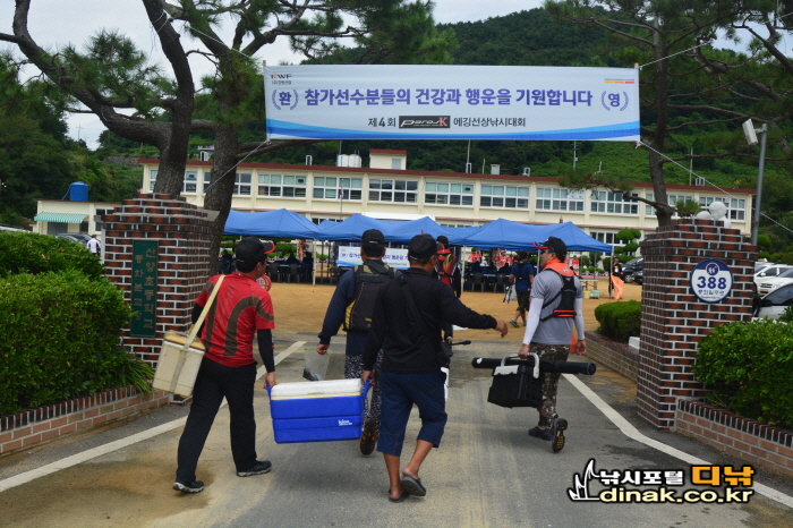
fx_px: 793
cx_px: 396
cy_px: 264
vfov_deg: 36.8
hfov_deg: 53.2
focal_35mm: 36
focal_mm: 24
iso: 280
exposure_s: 1/250
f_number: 10
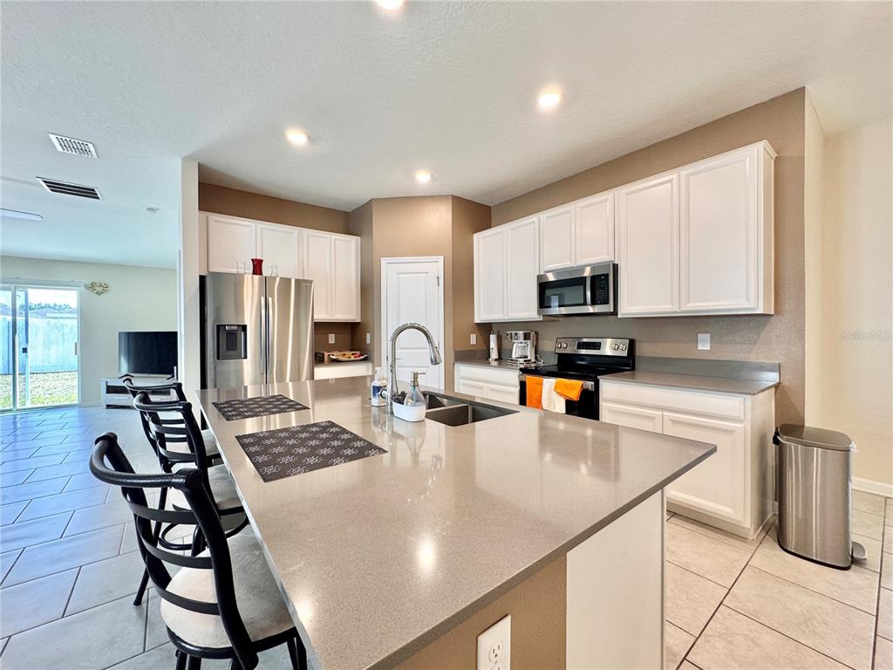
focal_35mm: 14
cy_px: 335
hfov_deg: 102.1
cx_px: 446
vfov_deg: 85.7
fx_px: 361
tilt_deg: -2.1
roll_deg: +0.0
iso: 160
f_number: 2.2
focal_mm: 2.22
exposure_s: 1/120
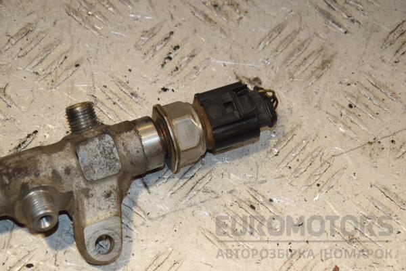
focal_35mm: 135
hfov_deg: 15.2
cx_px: 203
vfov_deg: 10.2
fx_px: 1522
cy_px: 136
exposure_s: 1/200
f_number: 8
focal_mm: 90
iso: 800
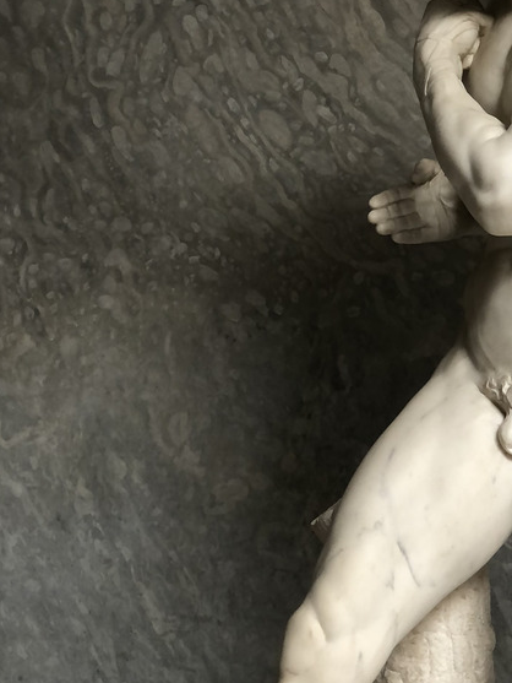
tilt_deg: +0.6
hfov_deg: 13.2
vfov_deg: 17.5
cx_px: 387
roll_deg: +0.5
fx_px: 2208
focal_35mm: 112
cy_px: 435
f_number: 2.4
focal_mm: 6
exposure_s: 1/60
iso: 40
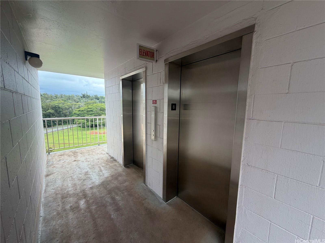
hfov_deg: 102.1
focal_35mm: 14
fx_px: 131
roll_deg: -0.4
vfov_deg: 85.7
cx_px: 162
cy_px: 122
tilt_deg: -7.6
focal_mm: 2.22
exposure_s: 1/224
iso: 40
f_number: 2.2
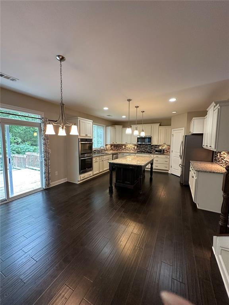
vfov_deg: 102.1
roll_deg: -1.3
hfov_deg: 85.7
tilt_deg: -4.0
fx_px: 123
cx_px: 114
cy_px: 152
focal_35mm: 14
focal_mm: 2.22
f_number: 2.2
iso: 200
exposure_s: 1/60
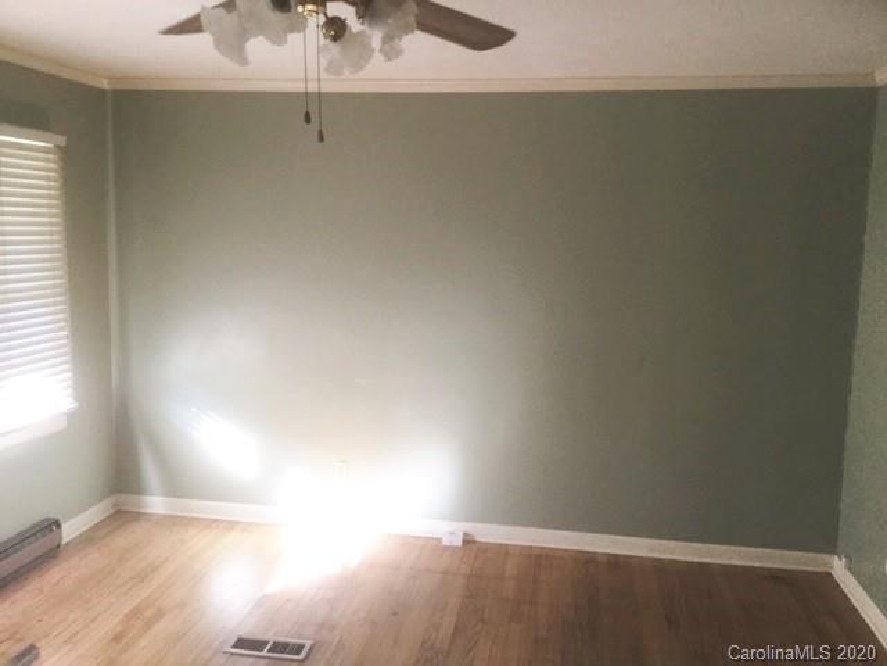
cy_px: 333
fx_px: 794
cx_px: 444
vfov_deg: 45.4
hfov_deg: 58.4
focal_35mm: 31
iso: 100
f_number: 2.4
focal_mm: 3.3
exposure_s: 1/30
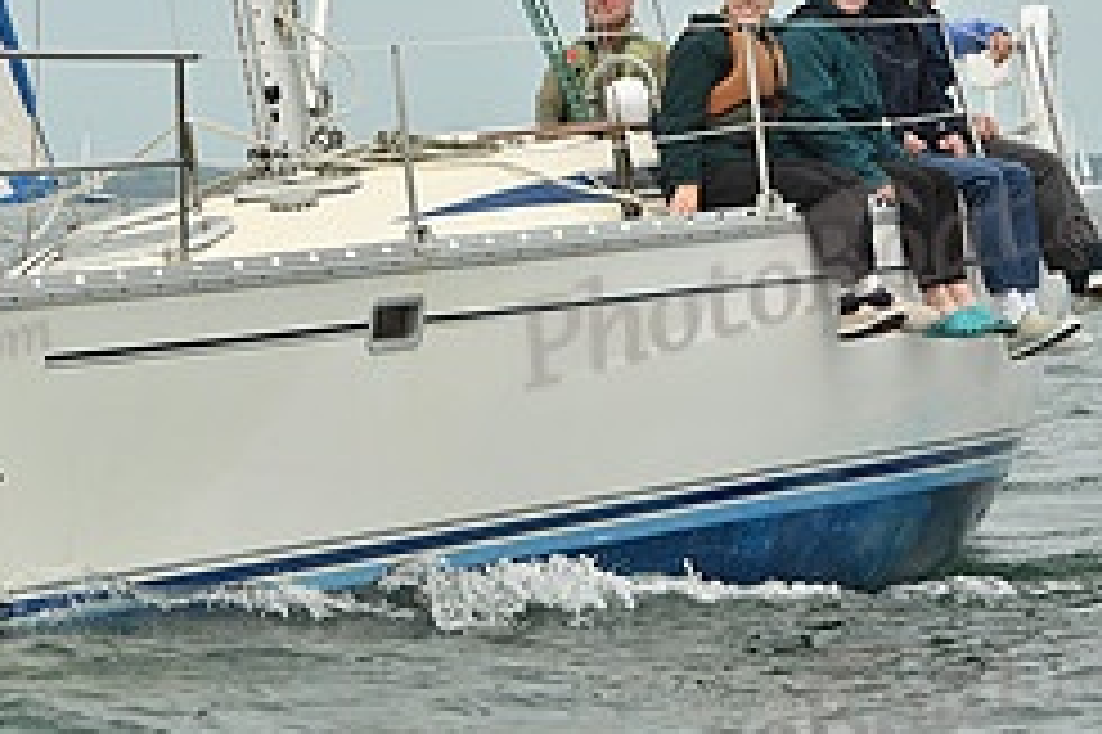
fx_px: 11226
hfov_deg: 5.6
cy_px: 101
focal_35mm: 367
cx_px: 288
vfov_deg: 3.7
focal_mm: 155
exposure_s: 1/1250
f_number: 11
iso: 320
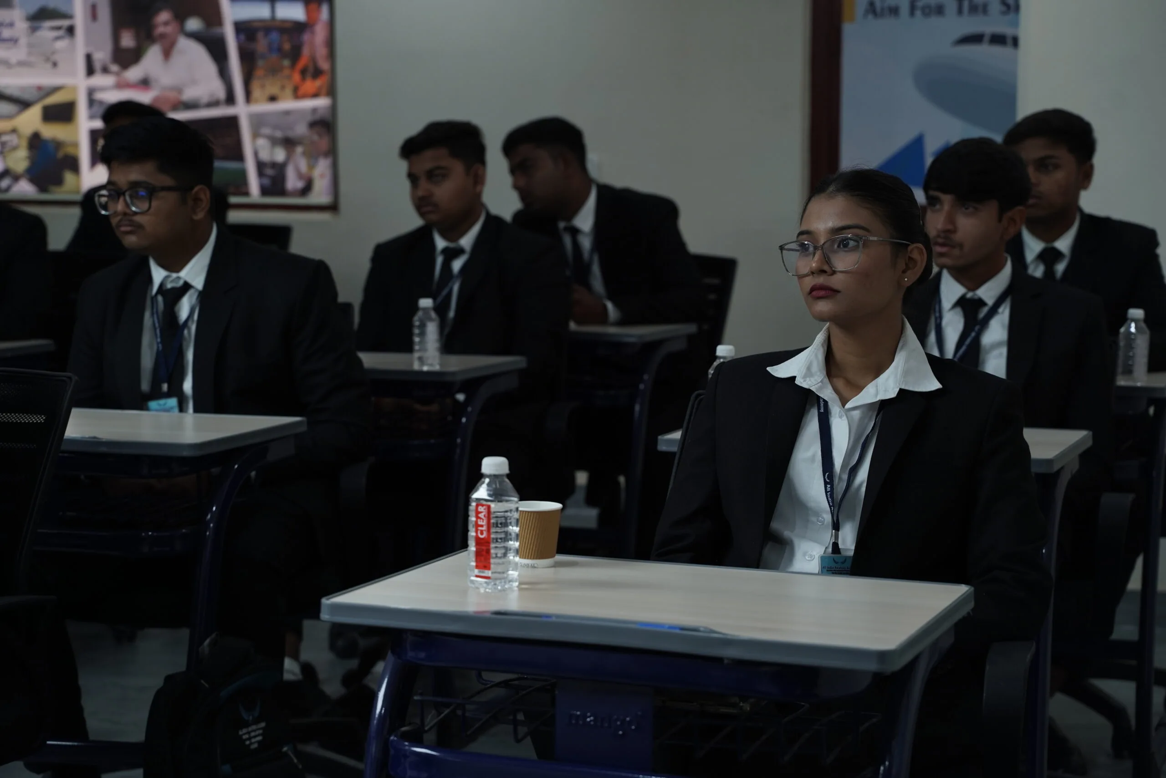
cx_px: 583
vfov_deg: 19.2
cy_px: 389
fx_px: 2300
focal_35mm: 71
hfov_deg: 28.5
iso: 320
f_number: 5
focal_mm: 71
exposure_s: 1/50
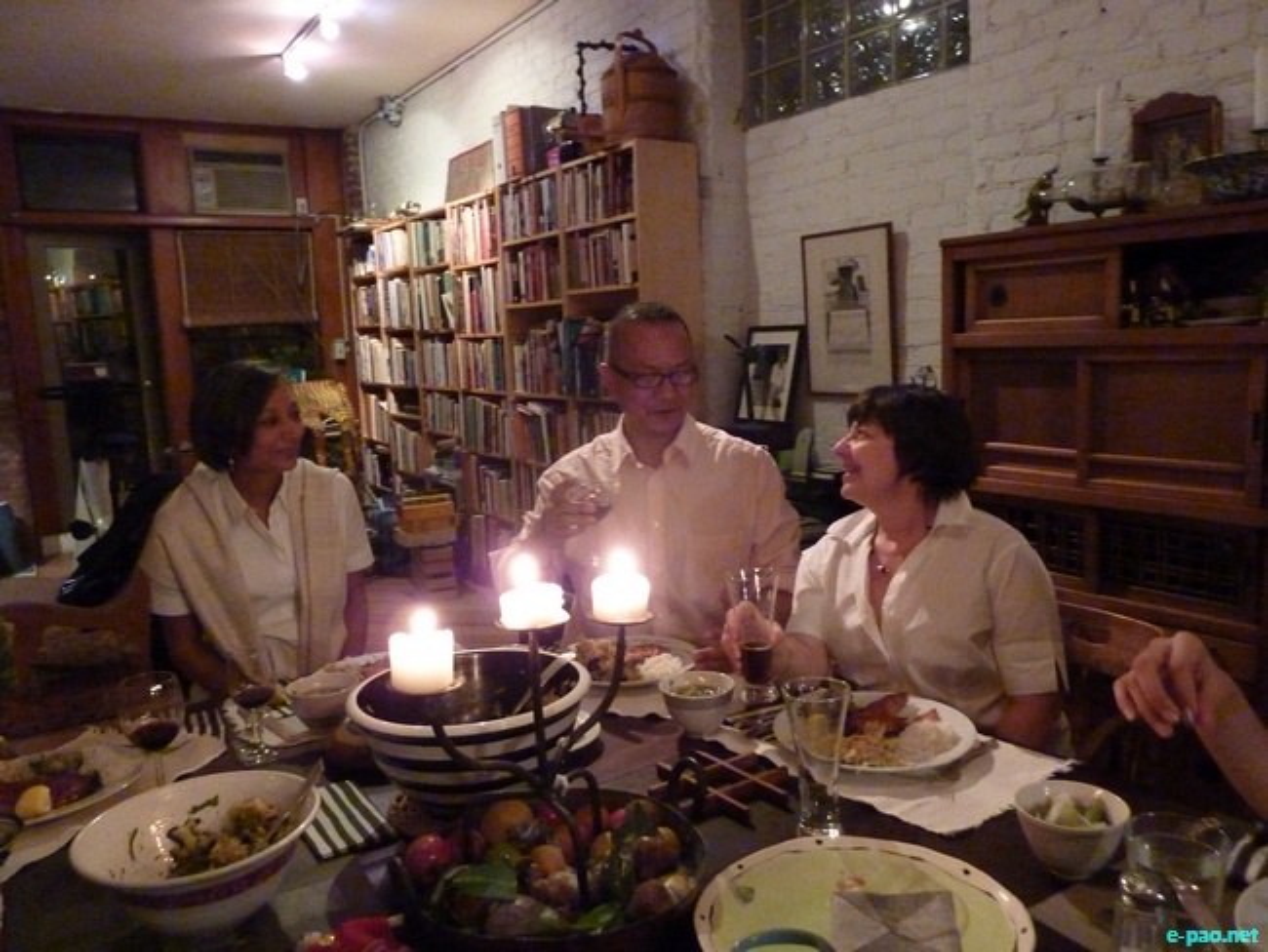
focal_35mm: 25
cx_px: 634
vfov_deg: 54.9
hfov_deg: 69.4
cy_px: 476
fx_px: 916
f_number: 3.3
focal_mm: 4.1
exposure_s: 1/8
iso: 800
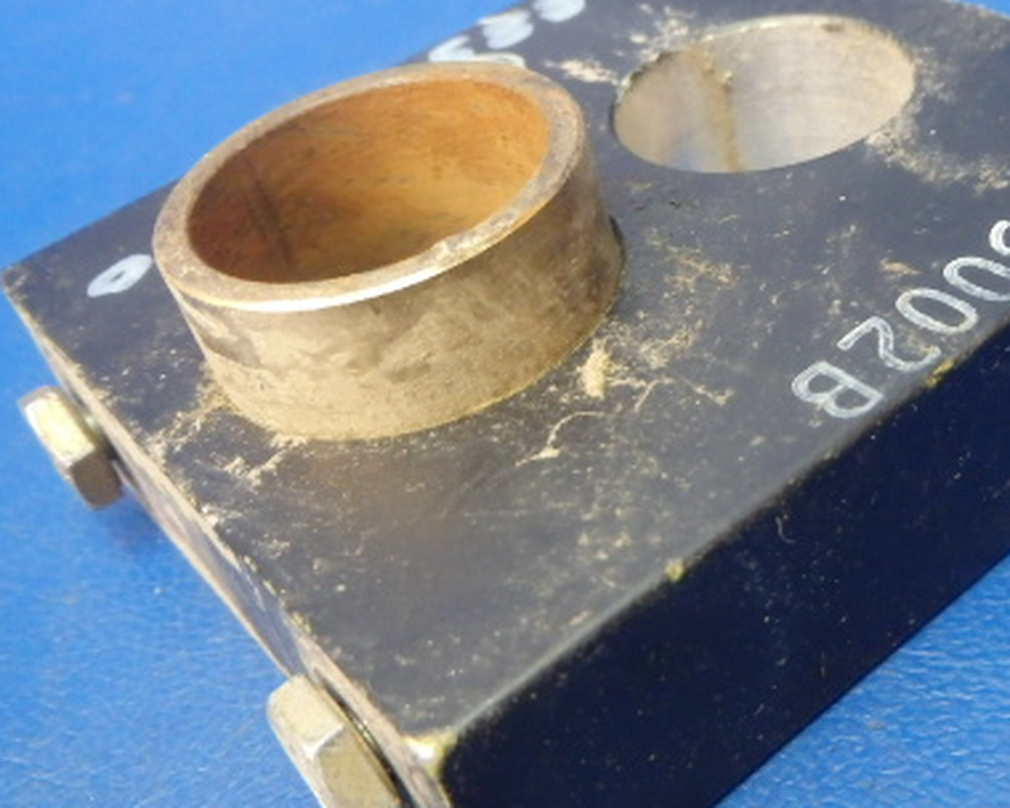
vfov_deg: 32.7
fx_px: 1375
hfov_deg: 40.0
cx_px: 654
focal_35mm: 46
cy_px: 428
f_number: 3.9
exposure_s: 1/13
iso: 800
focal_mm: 5
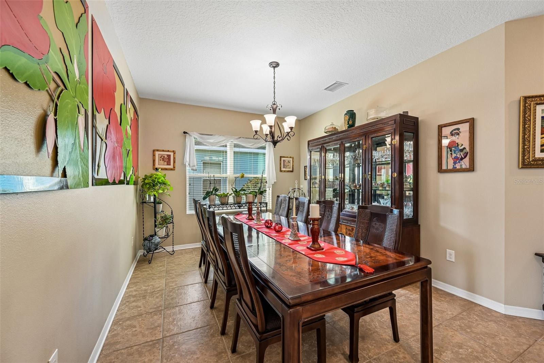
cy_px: 182
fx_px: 211
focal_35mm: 14
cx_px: 272
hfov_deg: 104.3
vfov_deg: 81.2
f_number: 8
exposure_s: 1/50
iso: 400
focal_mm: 14
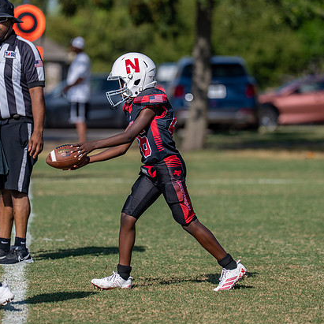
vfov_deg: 4.2
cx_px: 163
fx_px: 4469
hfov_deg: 4.2
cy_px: 157
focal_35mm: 422
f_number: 2.8
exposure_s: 1/2500
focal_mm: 200
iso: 100
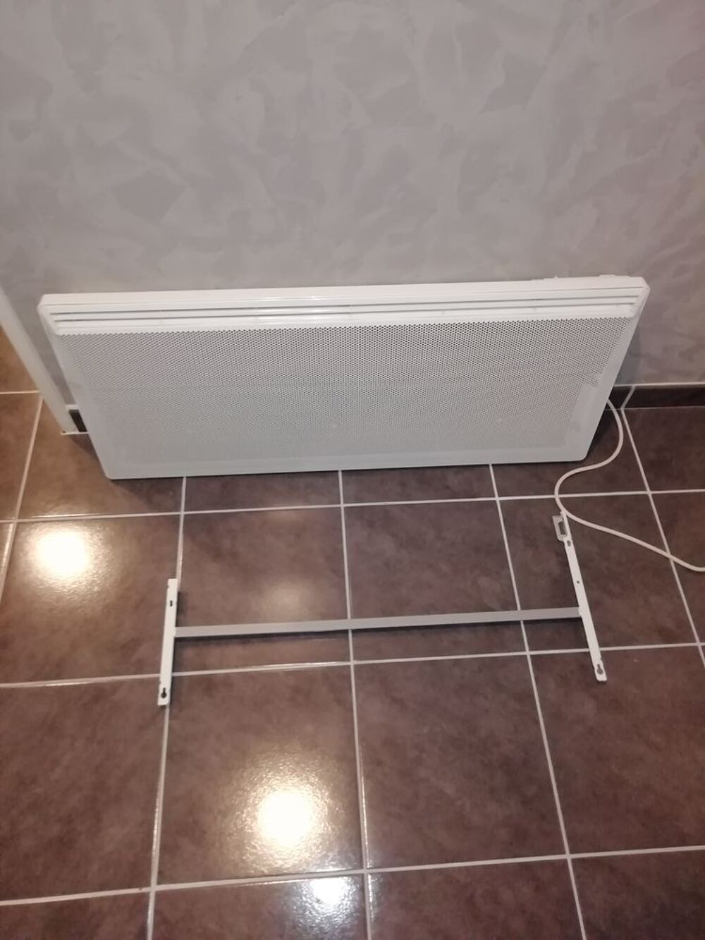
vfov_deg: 67.3
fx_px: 706
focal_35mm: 26
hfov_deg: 53.1
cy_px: 470
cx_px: 352
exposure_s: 1/25
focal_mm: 3.21
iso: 320
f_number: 2.2
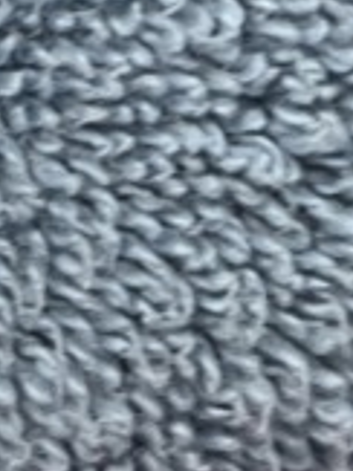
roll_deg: +7.2
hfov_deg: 9.4
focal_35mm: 157
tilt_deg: -17.9
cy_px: -584
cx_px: 38
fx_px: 2137
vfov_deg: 11.0
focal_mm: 5.1
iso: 320
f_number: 1.6
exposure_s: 1/60
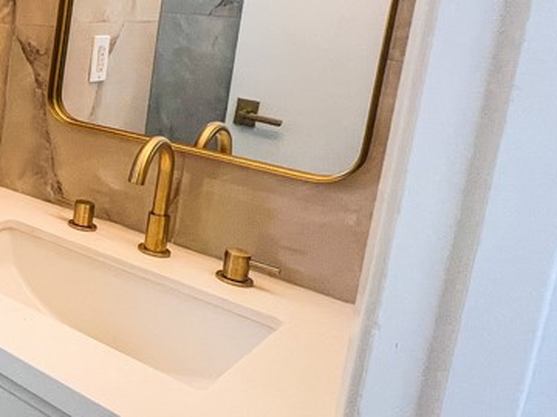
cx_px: -226
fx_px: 595
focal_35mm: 37
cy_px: 71
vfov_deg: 37.0
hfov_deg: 32.0
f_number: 1.8
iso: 80
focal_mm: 1.57
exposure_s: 1/120
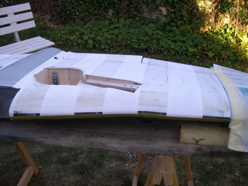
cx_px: 124
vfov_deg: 37.7
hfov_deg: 49.0
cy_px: 93
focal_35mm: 38
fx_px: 272
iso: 100
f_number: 2.8
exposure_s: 1/158
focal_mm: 8
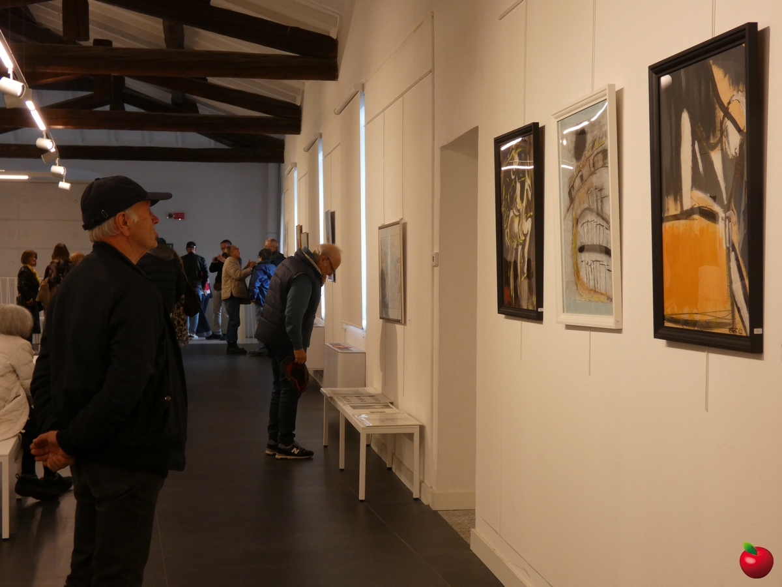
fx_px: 1084
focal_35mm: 48
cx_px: 391
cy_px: 294
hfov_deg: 39.7
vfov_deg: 30.3
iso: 250
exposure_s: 1/80
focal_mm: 8.6
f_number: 3.8
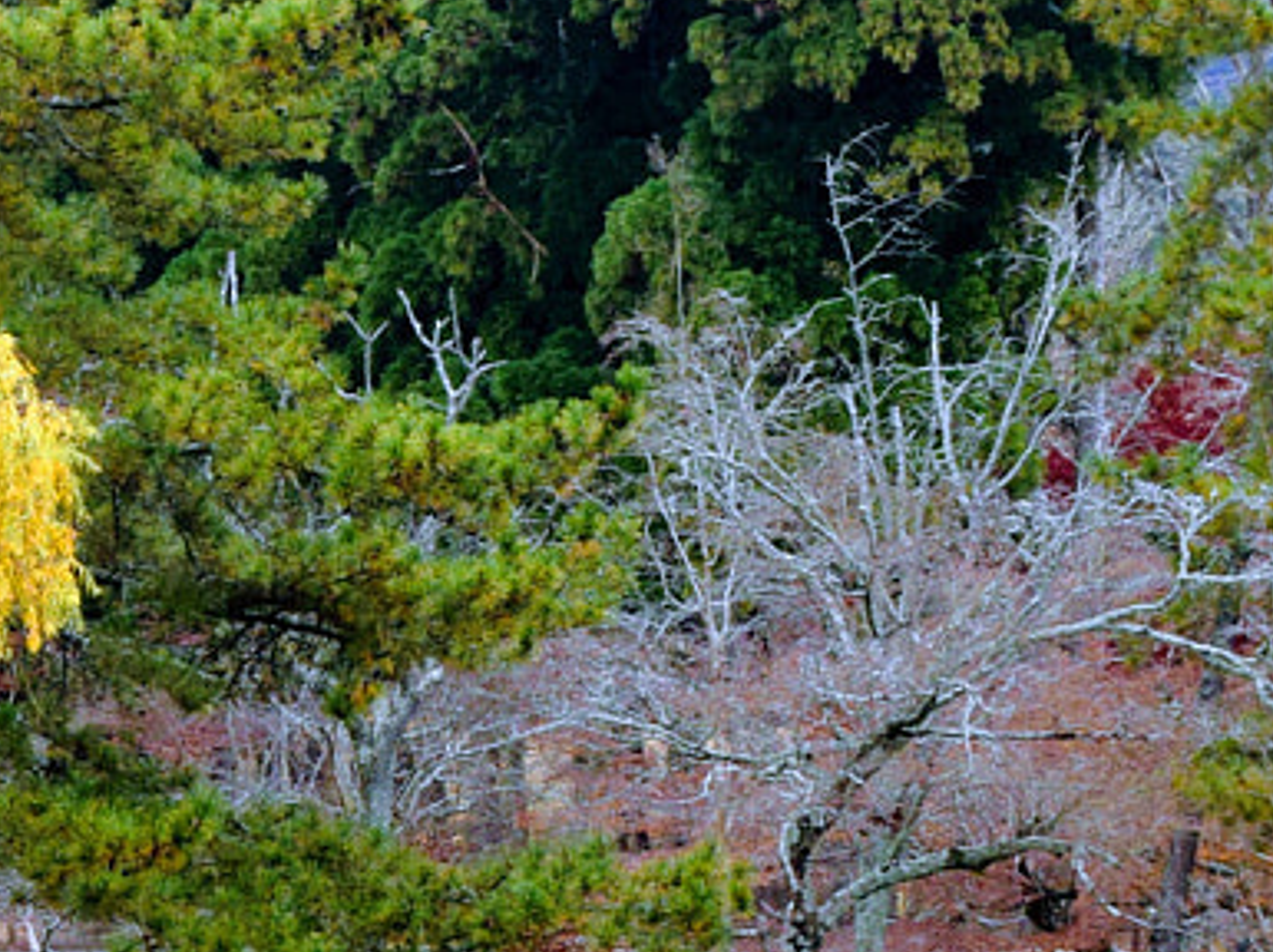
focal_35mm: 168
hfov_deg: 11.3
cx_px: -628
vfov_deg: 8.8
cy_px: 651
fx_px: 6172
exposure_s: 1/160
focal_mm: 28
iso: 400
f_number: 6.3
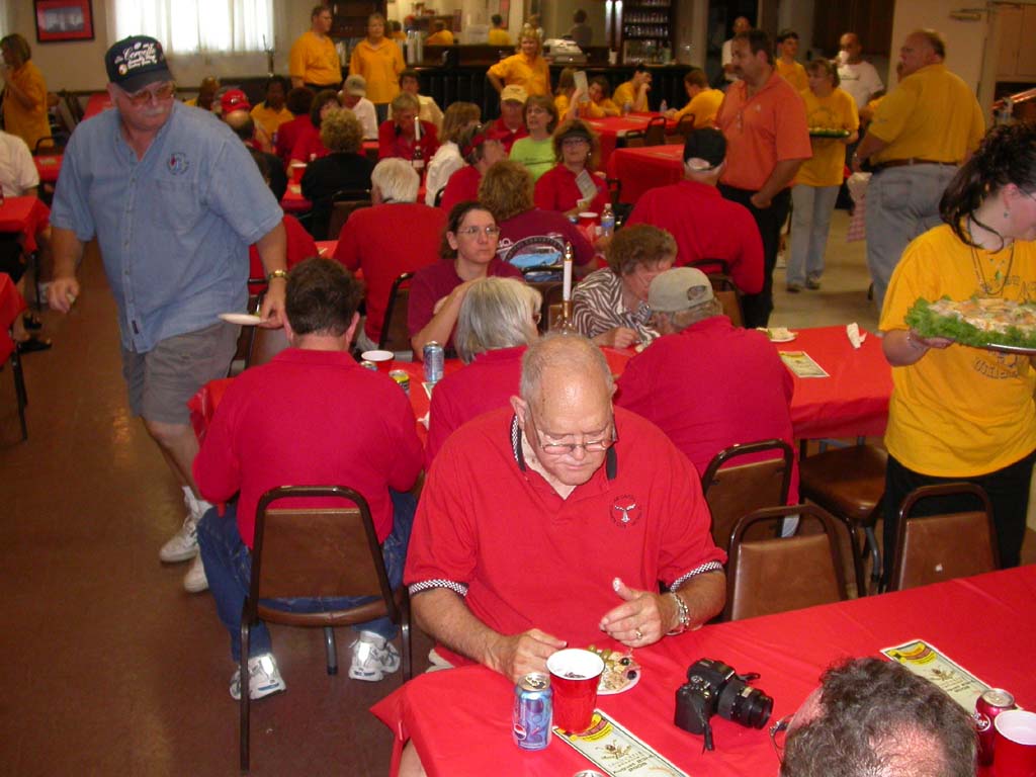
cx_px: 518
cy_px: 388
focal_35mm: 38
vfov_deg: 37.7
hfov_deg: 49.0
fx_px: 1137
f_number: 2.6
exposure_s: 1/60
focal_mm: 7.85
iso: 200
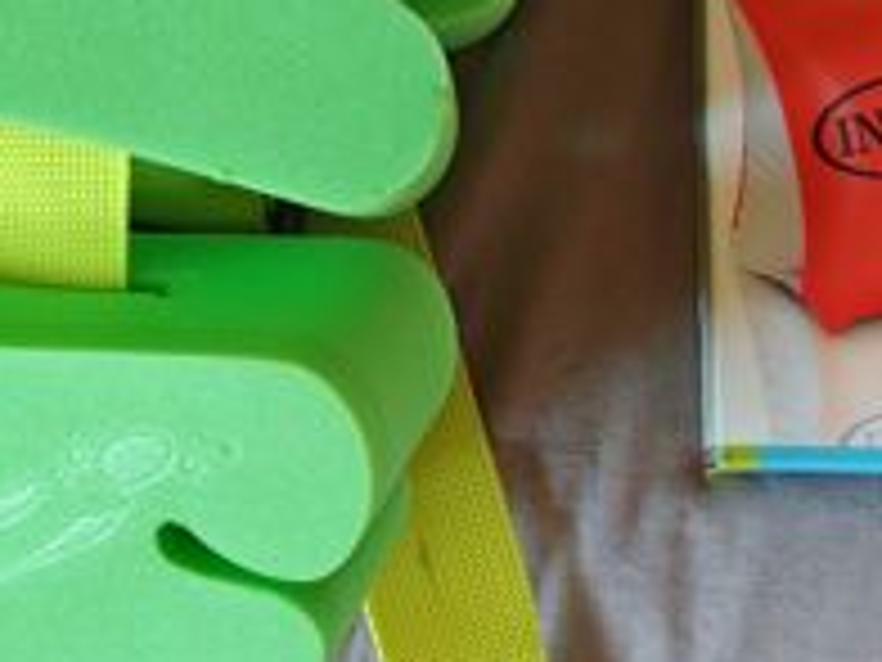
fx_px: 1682
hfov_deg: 29.4
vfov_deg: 21.7
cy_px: 54
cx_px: 423
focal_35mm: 66
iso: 800
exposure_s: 1/50
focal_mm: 6.67
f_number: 1.9
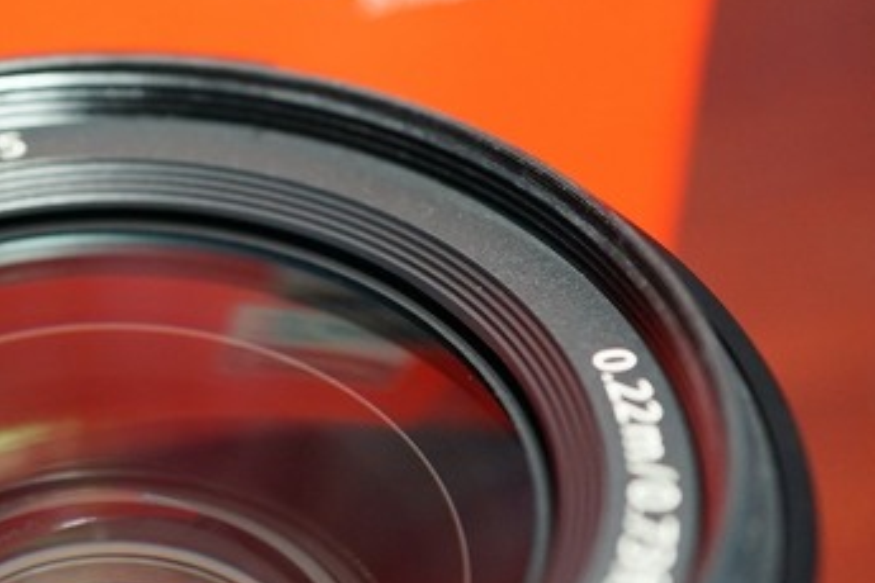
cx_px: 178
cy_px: 471
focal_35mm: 94
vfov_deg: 14.5
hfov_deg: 21.4
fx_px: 2285
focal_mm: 30
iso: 800
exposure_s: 1/60
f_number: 3.5
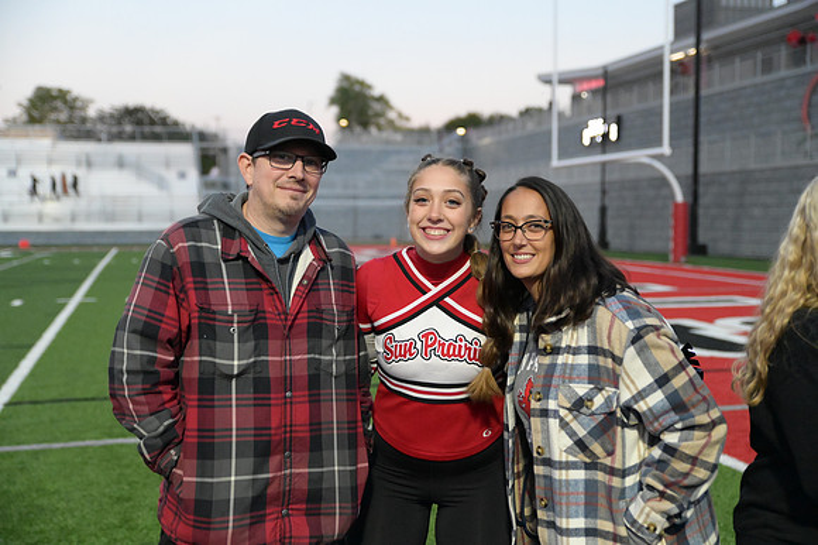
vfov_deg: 28.0
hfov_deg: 41.1
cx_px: 409
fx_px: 1090
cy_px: 272
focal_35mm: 48
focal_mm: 48
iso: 12800
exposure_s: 1/8000
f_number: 2.8
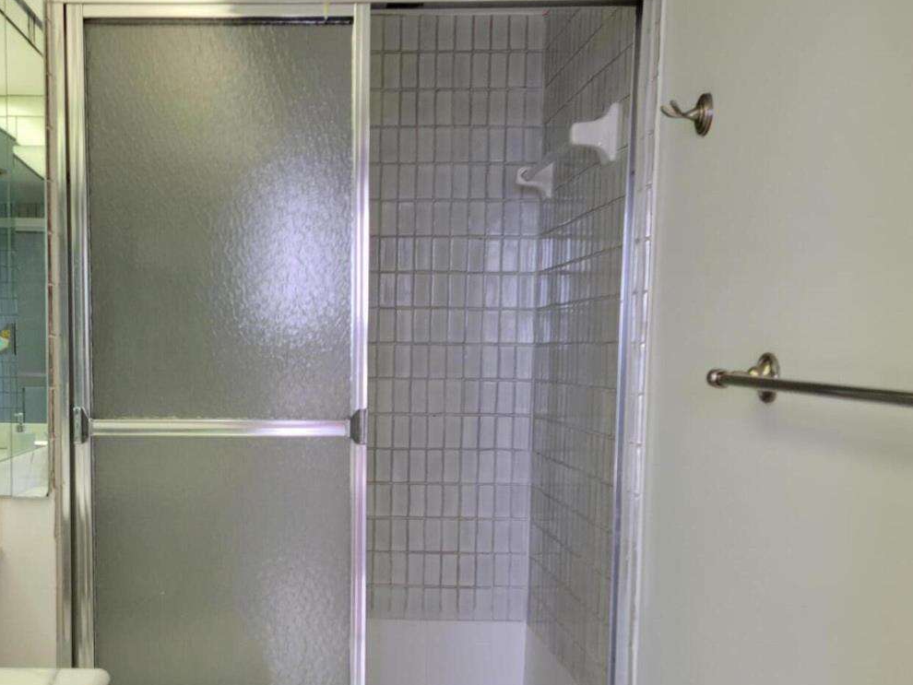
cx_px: 277
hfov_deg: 43.9
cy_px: 455
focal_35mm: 42
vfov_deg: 34.1
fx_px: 1108
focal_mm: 5.4
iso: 125
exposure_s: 1/120
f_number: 1.8
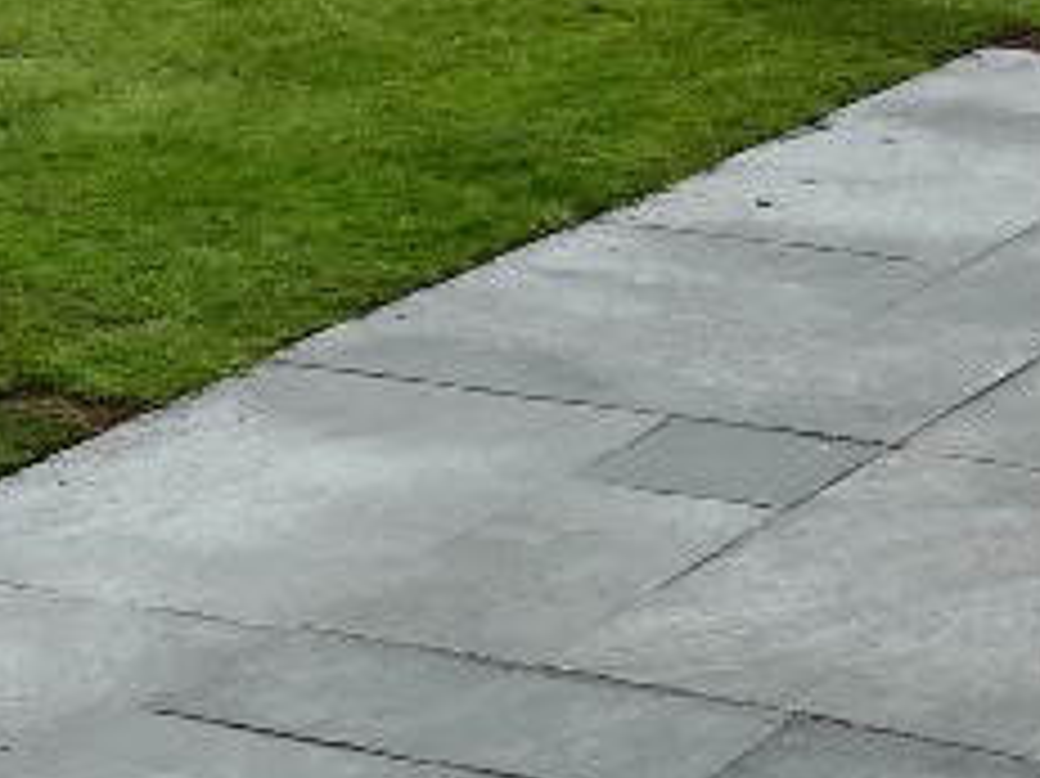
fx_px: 4054
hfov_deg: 14.5
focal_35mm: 135
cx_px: 851
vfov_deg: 10.9
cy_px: 800
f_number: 2.2
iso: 50
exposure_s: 1/108
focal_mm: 3.83
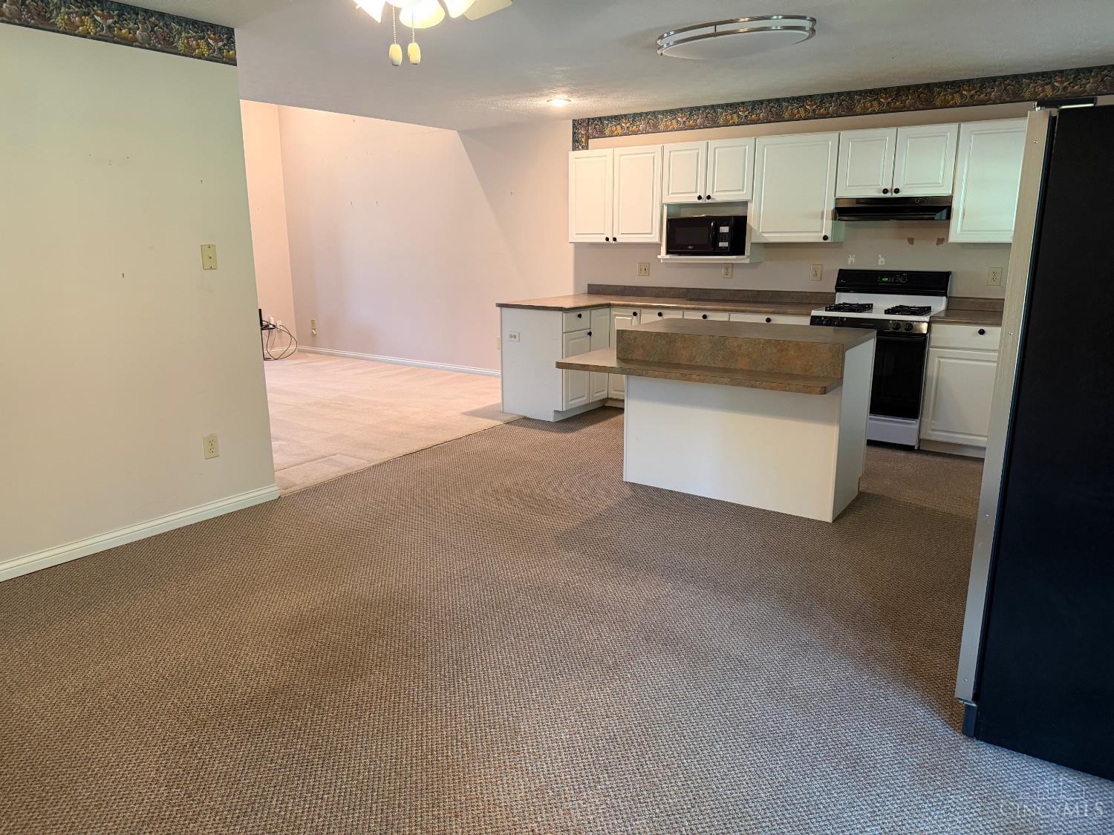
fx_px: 772
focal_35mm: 24
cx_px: 557
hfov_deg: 71.6
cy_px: 418
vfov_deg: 56.8
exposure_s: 1/60
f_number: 1.78
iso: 320
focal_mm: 6.76
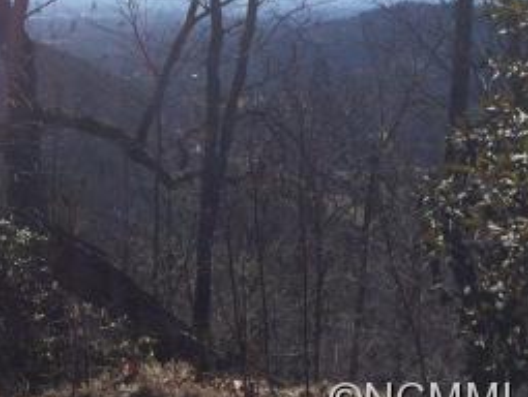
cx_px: -14
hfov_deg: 27.5
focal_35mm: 66
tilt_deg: -1.6
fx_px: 1008
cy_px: -4
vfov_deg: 21.5
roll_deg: +0.3
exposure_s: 1/4115
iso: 32
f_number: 2.2
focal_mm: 4.15
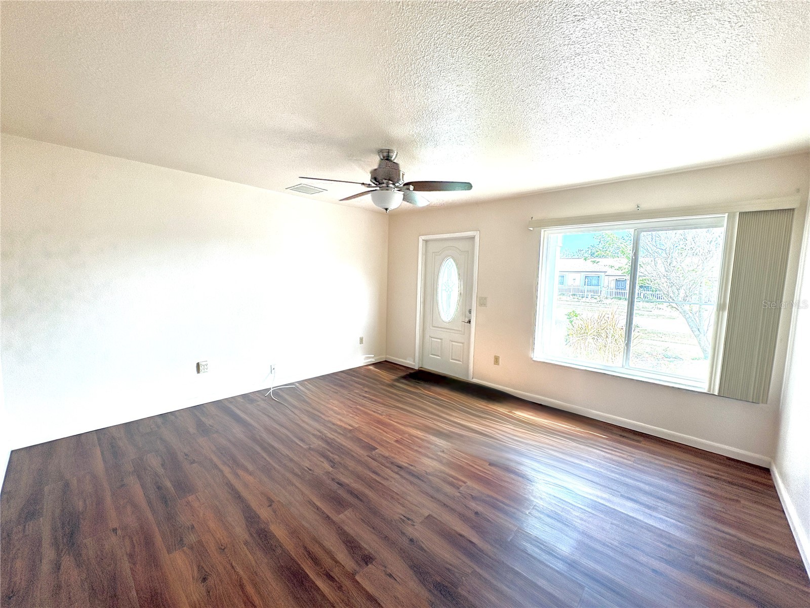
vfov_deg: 85.7
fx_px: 328
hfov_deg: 102.1
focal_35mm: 14
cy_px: 304
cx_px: 405
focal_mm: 2.22
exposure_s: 1/137
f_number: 2.2
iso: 100
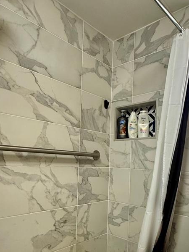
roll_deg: -3.2
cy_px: 165
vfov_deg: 62.1
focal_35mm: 28
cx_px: 112
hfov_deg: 49.5
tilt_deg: +0.9
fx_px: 204
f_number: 2.2
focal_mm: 2.22
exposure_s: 1/60
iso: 200
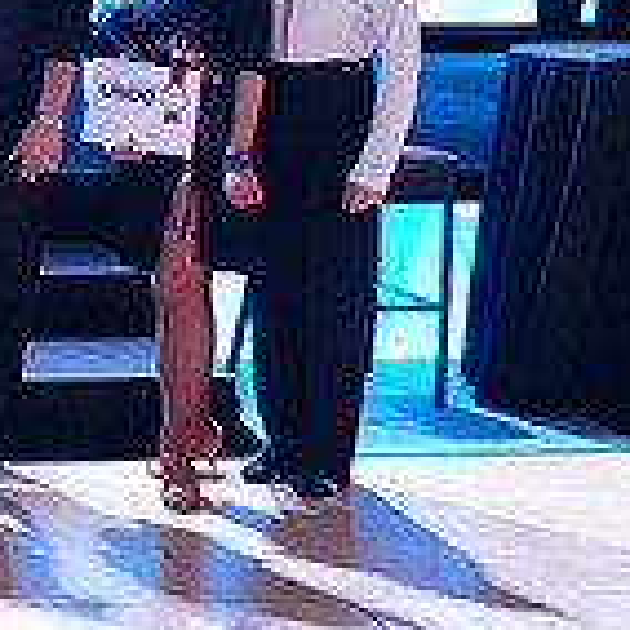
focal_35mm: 104
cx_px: -541
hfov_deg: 14.5
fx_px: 2141
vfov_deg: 16.6
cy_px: 87
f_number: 4
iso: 5000
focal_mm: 30
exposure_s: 1/500
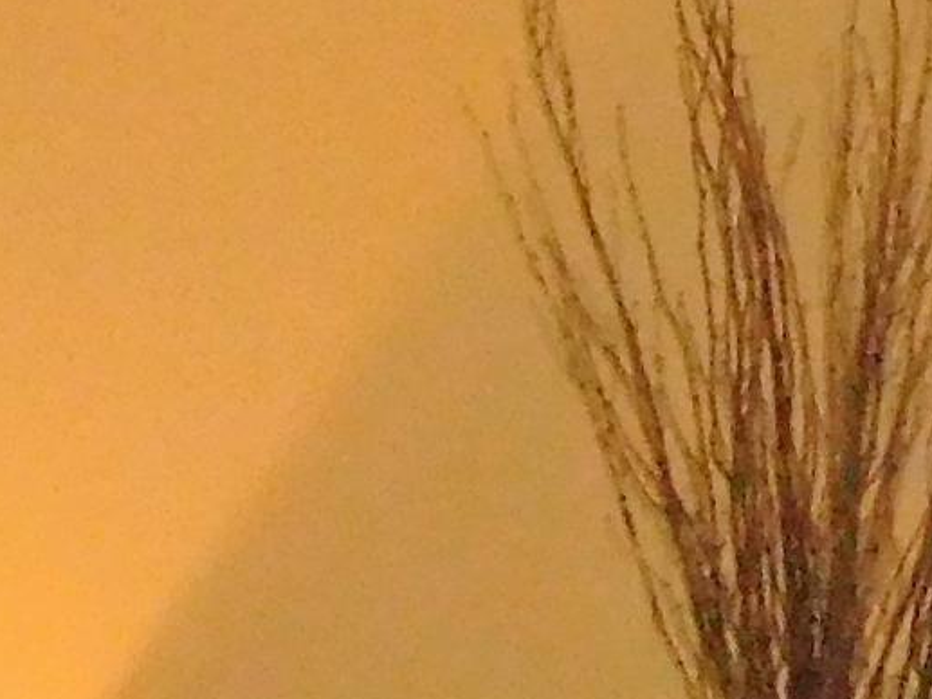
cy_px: 1585
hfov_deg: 7.7
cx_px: -1633
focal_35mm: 232
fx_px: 6248
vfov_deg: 6.2
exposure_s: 1/30
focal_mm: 7.1
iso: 1100
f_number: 3.9
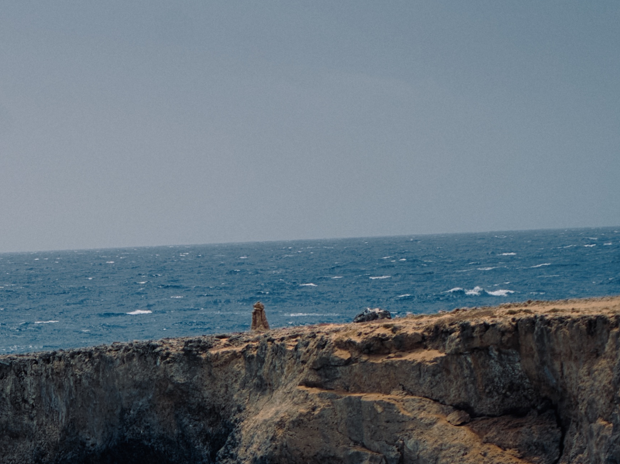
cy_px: 683
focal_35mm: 234
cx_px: -156
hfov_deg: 8.4
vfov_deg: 6.3
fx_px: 4191
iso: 100
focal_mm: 70
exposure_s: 1/2000
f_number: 4.5
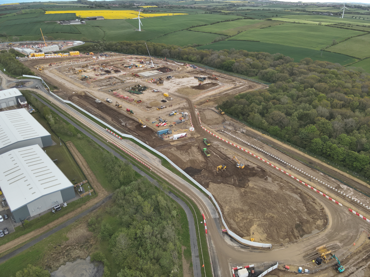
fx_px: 257
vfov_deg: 56.8
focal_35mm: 24
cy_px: 138
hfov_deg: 71.6
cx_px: 185
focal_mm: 4.4
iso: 200
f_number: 2.8
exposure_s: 1/640
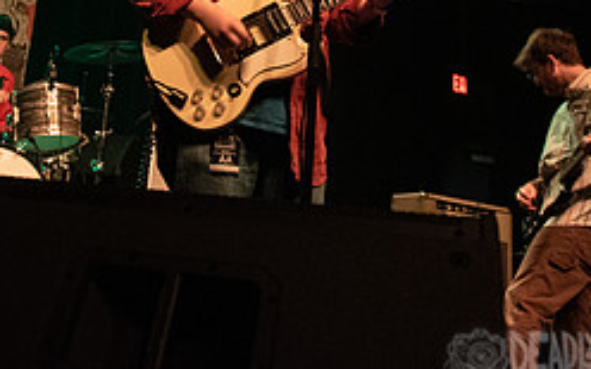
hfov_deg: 31.2
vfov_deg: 18.9
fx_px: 1031
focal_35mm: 64
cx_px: 117
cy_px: -100
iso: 2500
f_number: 3.2
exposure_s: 1/100
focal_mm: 24
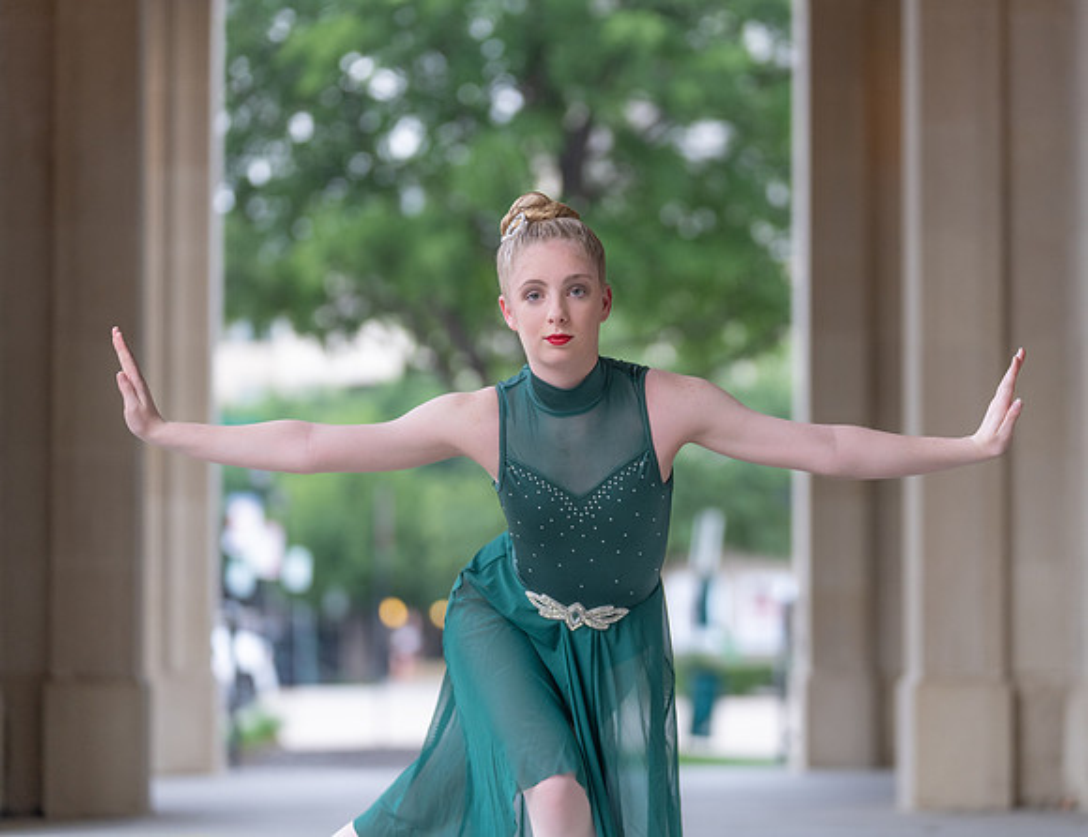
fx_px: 4586
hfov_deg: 13.5
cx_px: 587
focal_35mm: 145
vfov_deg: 10.4
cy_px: 418
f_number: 2.8
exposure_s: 1/320
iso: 500
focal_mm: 126
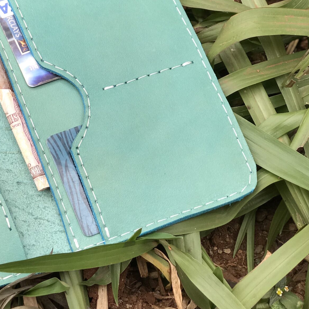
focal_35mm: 110
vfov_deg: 15.8
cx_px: -3
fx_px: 1111
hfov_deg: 15.5
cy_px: 97
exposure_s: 1/165
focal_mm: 6.6
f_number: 2.8
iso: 20
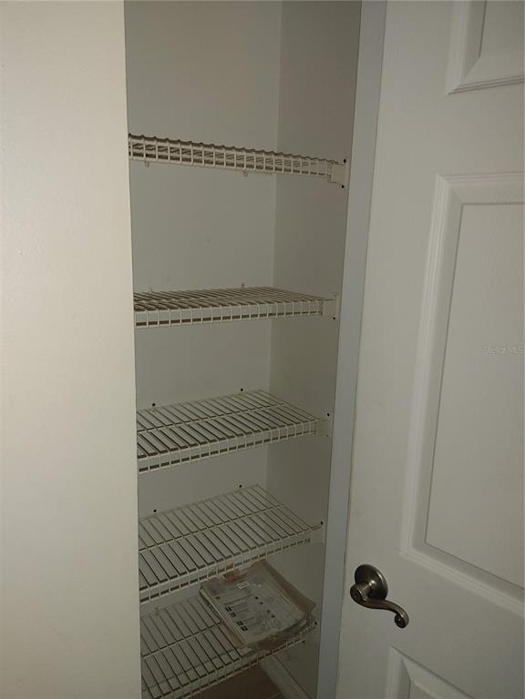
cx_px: 262
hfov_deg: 53.1
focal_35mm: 26
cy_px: 350
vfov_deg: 67.3
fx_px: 526
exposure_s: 1/30
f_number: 1.8
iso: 100
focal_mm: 4.81
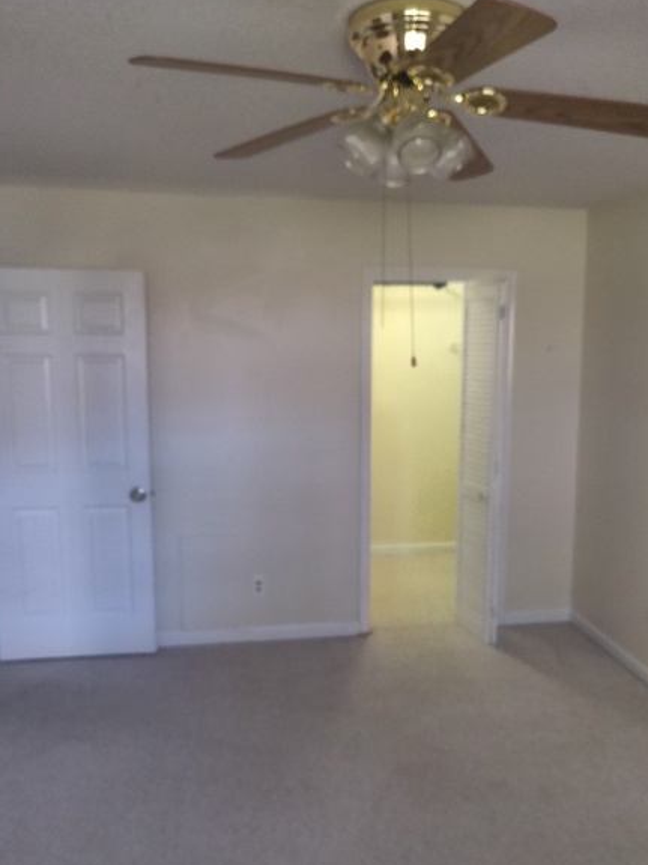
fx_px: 724
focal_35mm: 29
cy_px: 485
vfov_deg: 61.5
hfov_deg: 48.1
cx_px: 364
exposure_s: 1/50
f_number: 1.7
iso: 2000
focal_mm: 4.25
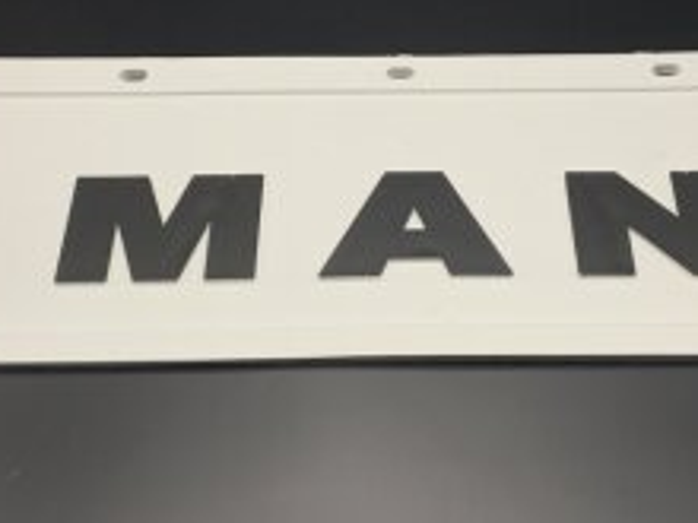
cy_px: 187
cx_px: 400
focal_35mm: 52
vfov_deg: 27.9
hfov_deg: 36.7
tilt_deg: -52.1
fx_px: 1049
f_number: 1.8
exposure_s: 1/68
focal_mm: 4.25
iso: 100
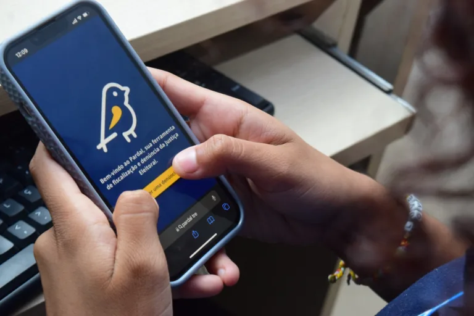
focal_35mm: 82
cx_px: 237
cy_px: 158
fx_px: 1086
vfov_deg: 16.6
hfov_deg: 24.6
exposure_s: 1/125
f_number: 13
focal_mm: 55
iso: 1600
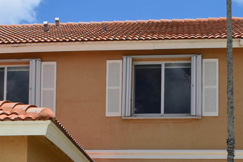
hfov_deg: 21.2
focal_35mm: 96
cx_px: 76
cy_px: 232
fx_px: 645
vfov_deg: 13.6
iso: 100
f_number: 9
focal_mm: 21
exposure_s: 1/320
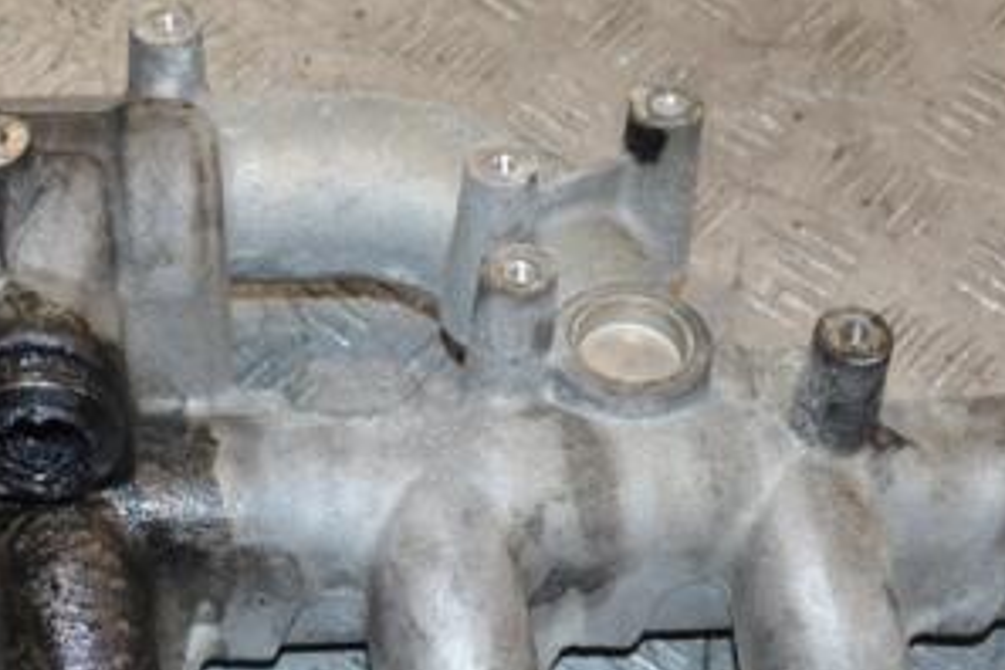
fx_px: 2540
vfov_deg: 15.0
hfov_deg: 22.3
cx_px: 332
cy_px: 508
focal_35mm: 91
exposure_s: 1/200
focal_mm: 30
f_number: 5
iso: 800
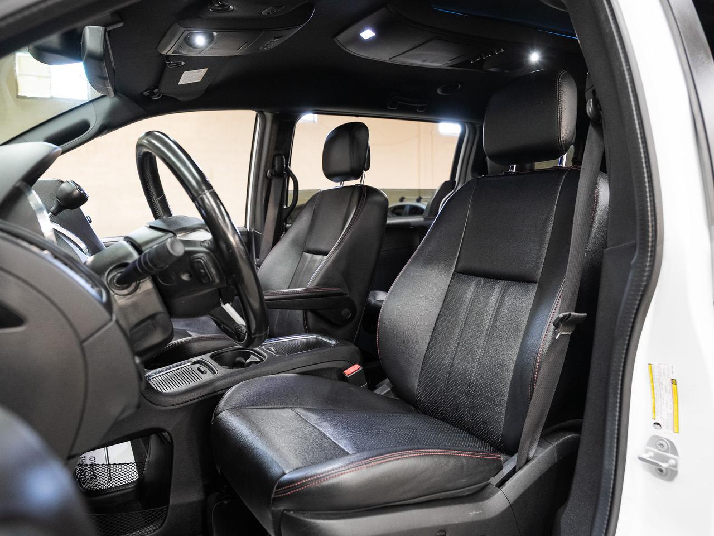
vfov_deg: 53.1
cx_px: 357
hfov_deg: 67.4
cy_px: 268
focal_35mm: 26
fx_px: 535
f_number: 4
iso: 1000
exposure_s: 1/40
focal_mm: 24
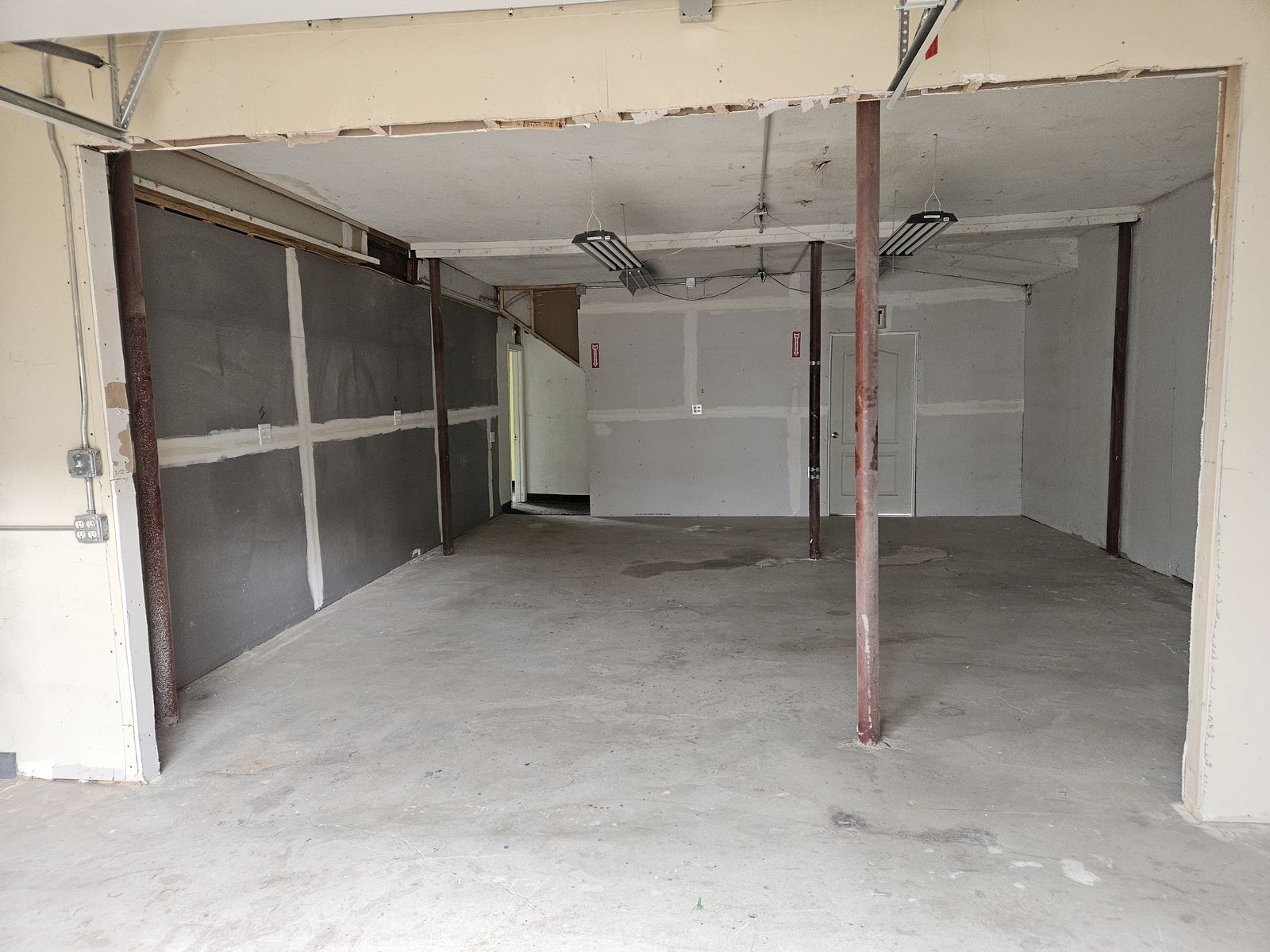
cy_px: 476
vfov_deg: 58.9
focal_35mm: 23
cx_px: 635
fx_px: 844
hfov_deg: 73.9
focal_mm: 5.4
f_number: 1.8
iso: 800
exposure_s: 1/120
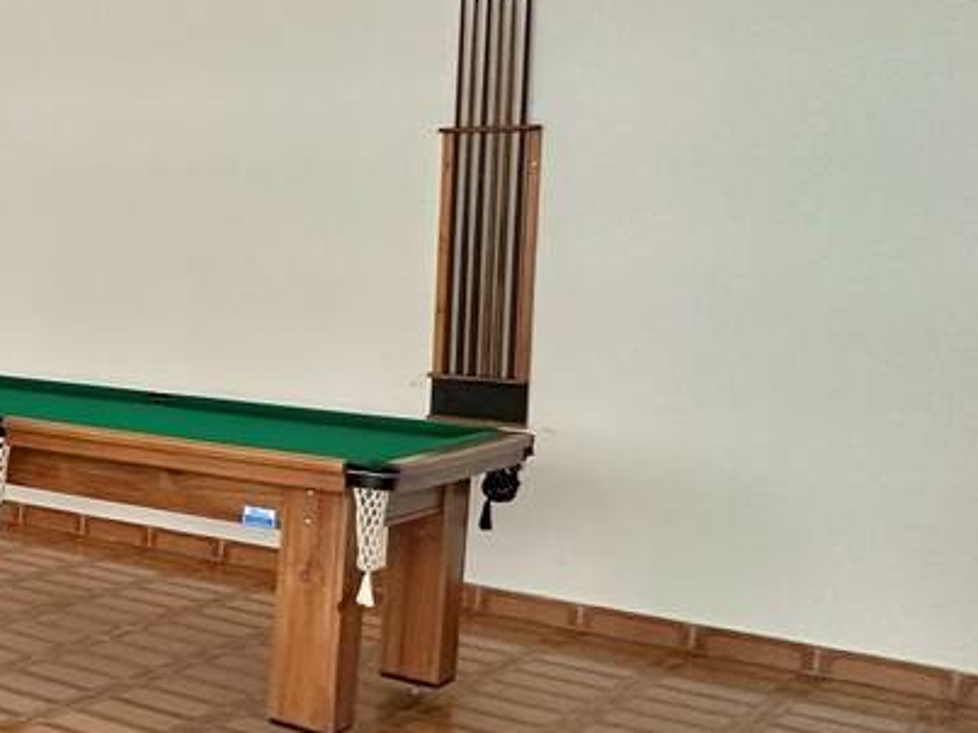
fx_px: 1412
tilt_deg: -4.4
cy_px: 323
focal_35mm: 50
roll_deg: -1.1
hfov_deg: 24.1
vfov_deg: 29.1
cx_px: -667
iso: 200
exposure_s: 1/99
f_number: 2.2
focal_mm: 2.22
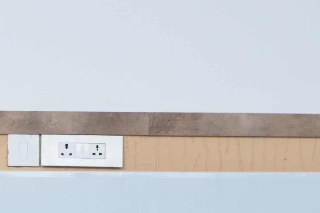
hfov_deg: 9.4
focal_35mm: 216
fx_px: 1920
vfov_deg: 6.0
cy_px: 609
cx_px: -53
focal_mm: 35
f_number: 4.5
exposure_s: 1/125
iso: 1250
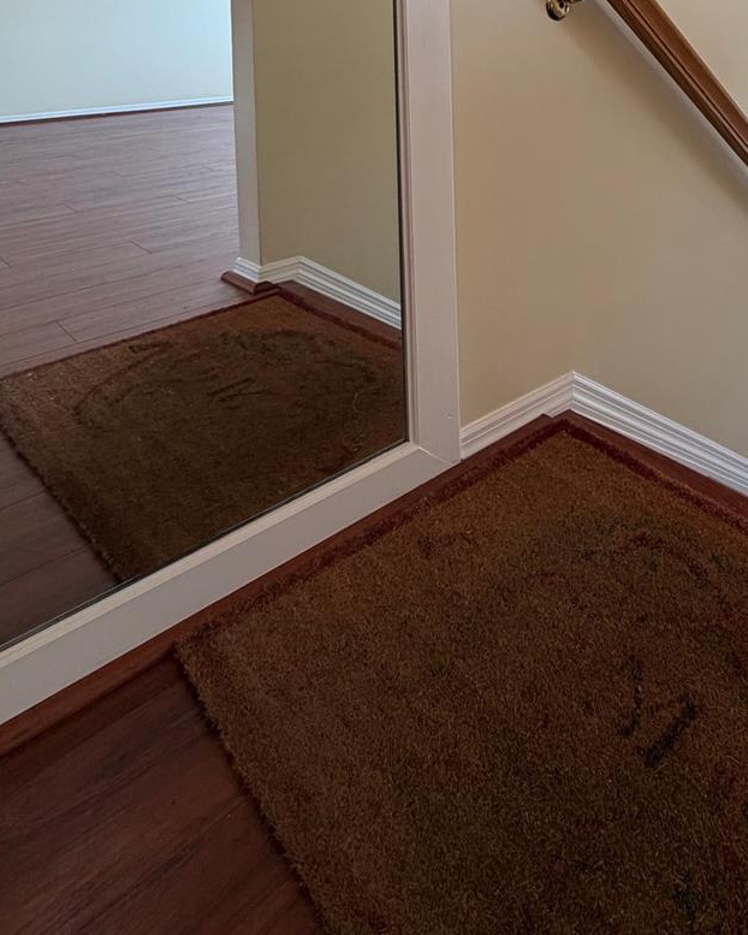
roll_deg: -0.1
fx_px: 747
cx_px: 642
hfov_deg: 48.8
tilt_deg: -3.4
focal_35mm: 27
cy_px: 54
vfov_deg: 53.8
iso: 125
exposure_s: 1/120
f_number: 2.2
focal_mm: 2.22
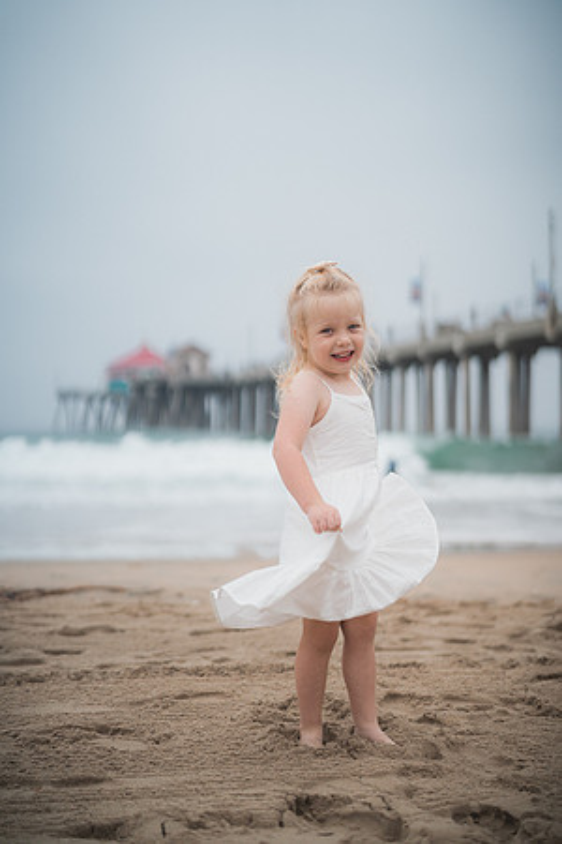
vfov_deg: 39.6
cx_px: 281
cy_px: 422
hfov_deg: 27.0
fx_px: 1171
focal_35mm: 50
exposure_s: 1/4000
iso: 160
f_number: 1.4
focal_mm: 50
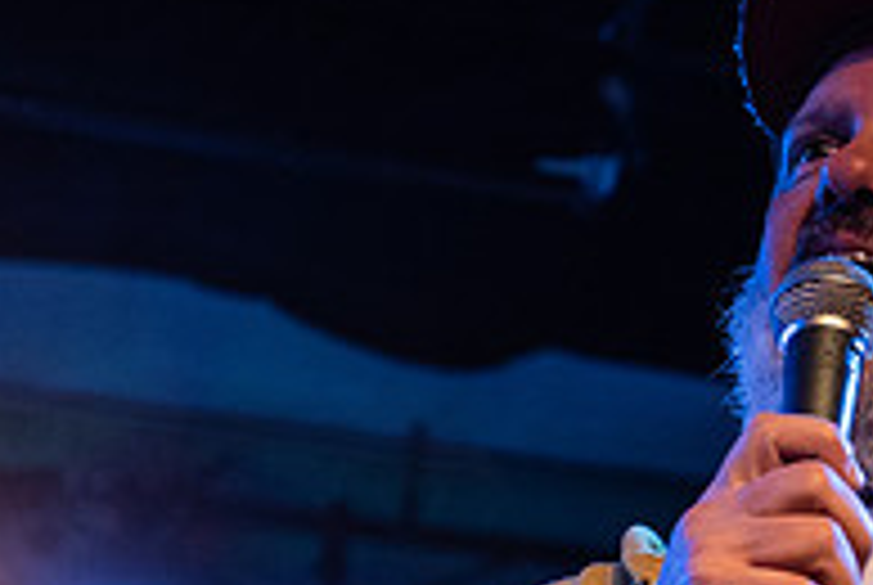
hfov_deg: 12.7
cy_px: 452
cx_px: 1107
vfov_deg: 8.8
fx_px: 3813
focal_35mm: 157
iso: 2000
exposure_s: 1/160
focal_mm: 50
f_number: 3.2
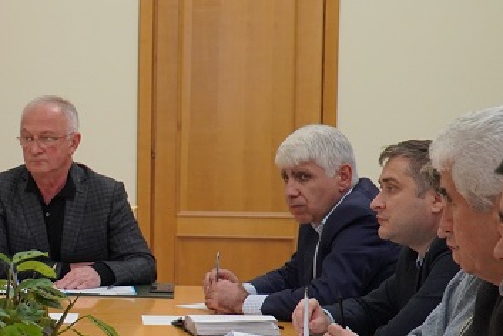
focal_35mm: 107
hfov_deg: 18.4
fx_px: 1496
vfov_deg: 12.8
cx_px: -34
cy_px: 245
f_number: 4
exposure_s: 1/160
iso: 800
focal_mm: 28
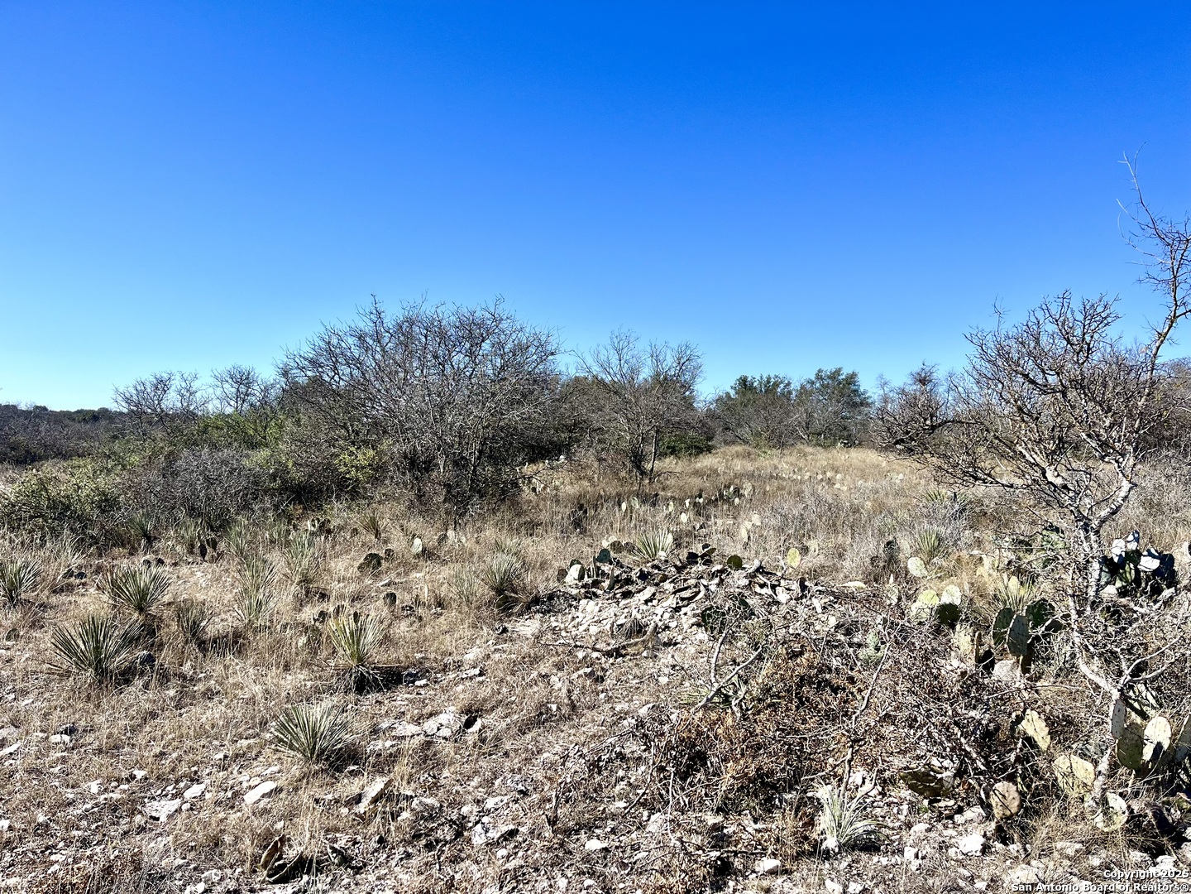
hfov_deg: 67.3
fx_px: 895
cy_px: 447
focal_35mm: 26
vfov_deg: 53.1
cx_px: 596
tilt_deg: -1.5
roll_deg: -1.2
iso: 50
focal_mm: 5.1
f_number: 1.6
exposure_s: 1/3311
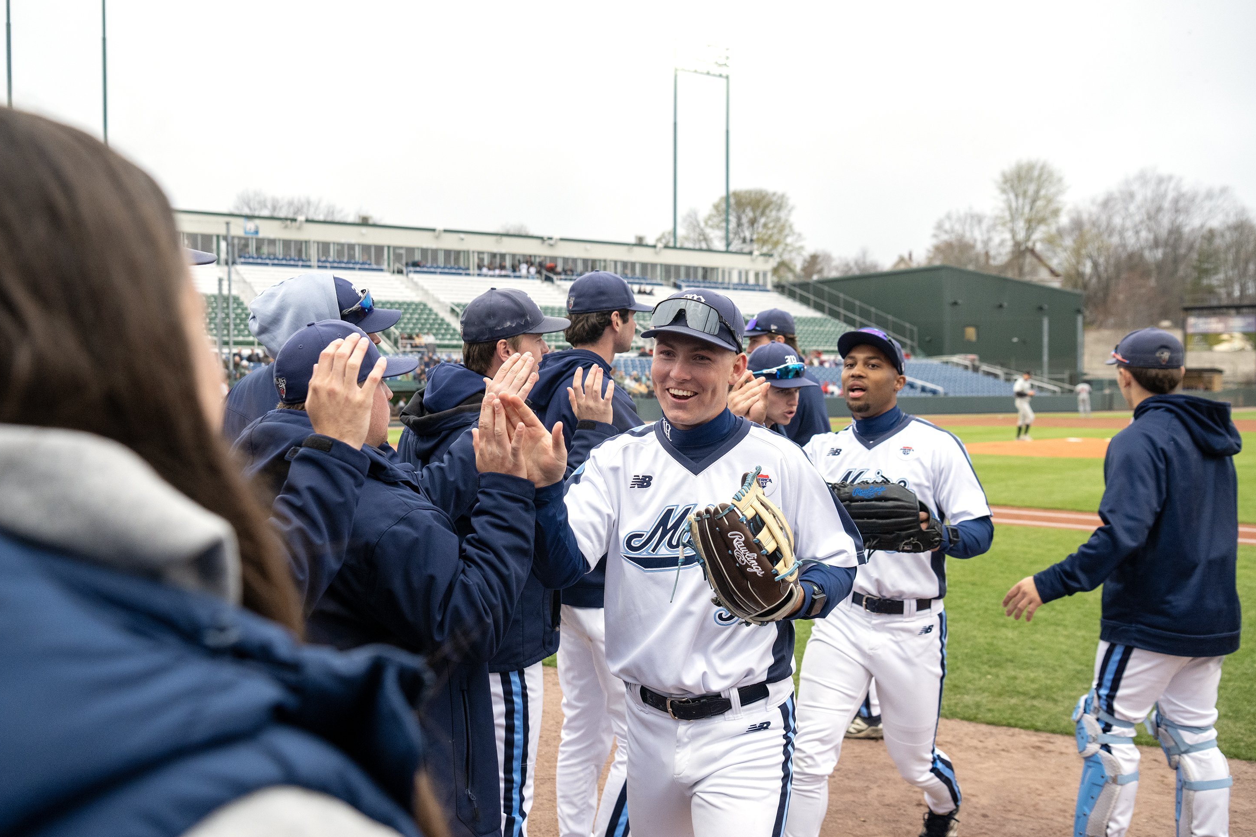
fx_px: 1151
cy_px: 411
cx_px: 614
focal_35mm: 33
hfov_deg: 57.2
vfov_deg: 40.0
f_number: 4
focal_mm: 32
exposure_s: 1/1250
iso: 2000
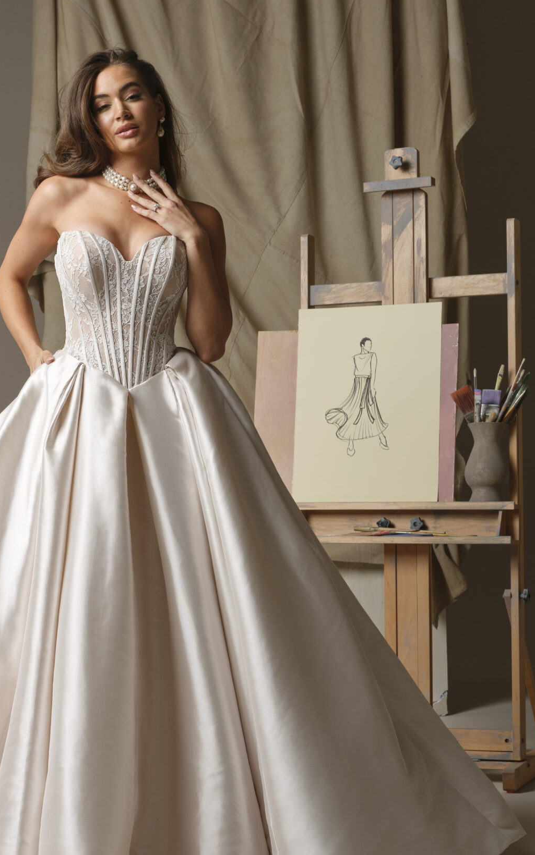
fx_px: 2123
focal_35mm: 91
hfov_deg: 14.3
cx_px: 122
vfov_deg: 22.8
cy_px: 480
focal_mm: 69
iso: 500
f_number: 10
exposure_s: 1/125
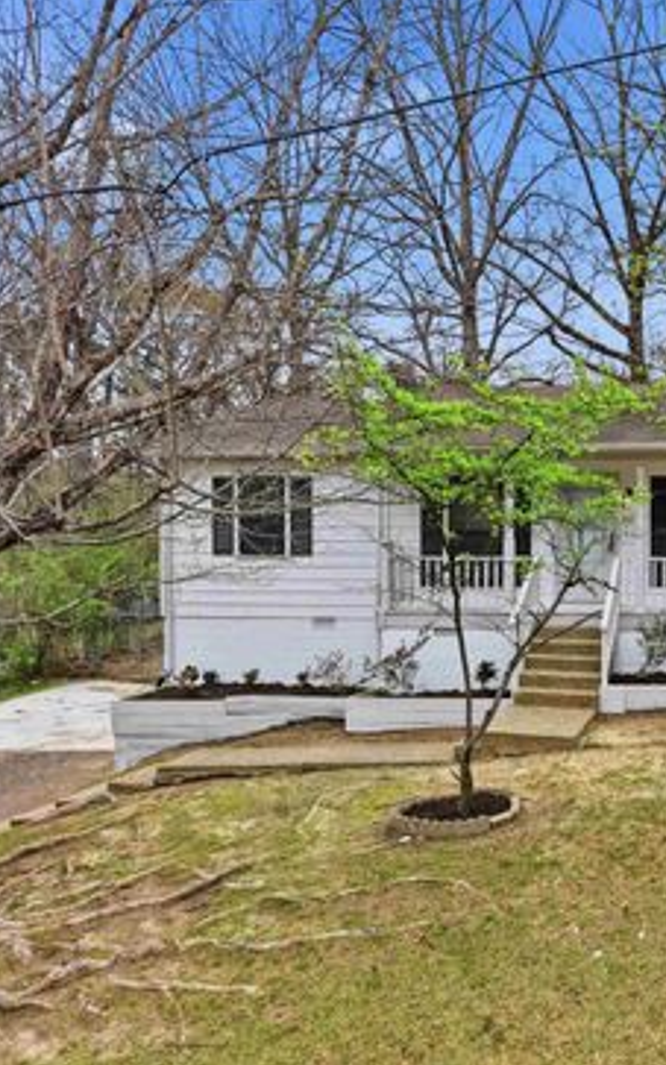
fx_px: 1016
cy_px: 538
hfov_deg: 33.3
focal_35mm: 35
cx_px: 660
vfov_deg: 55.3
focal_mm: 8.7
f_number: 1.8
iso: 240
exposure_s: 1/1250
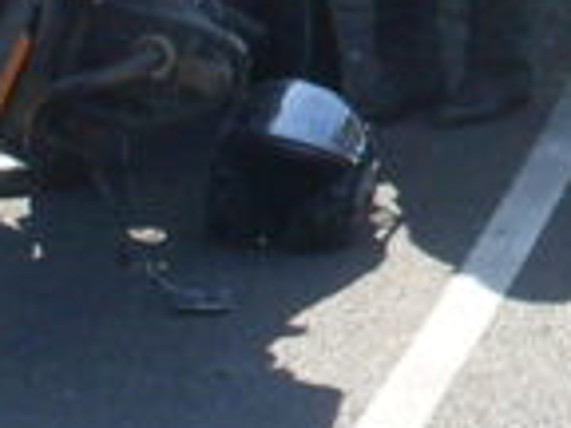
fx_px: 4470
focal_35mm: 271
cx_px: 1384
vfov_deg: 5.4
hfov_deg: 6.9
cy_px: -182
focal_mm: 6.3
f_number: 8.4
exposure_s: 1/90
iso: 80
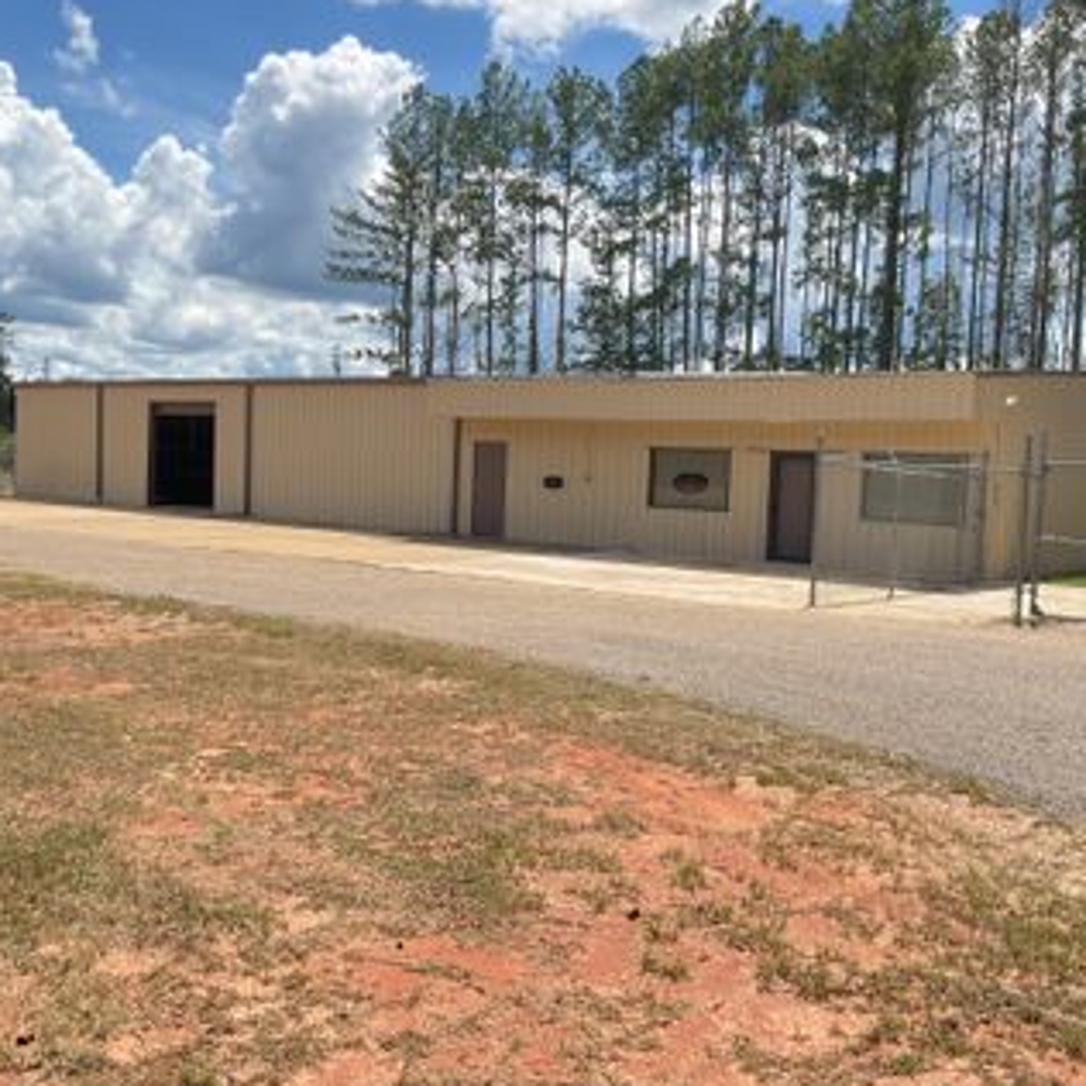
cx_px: 538
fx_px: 1242
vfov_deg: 47.2
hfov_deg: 47.2
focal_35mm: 35
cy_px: 538
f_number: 1.8
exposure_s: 1/1250
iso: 25
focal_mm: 3
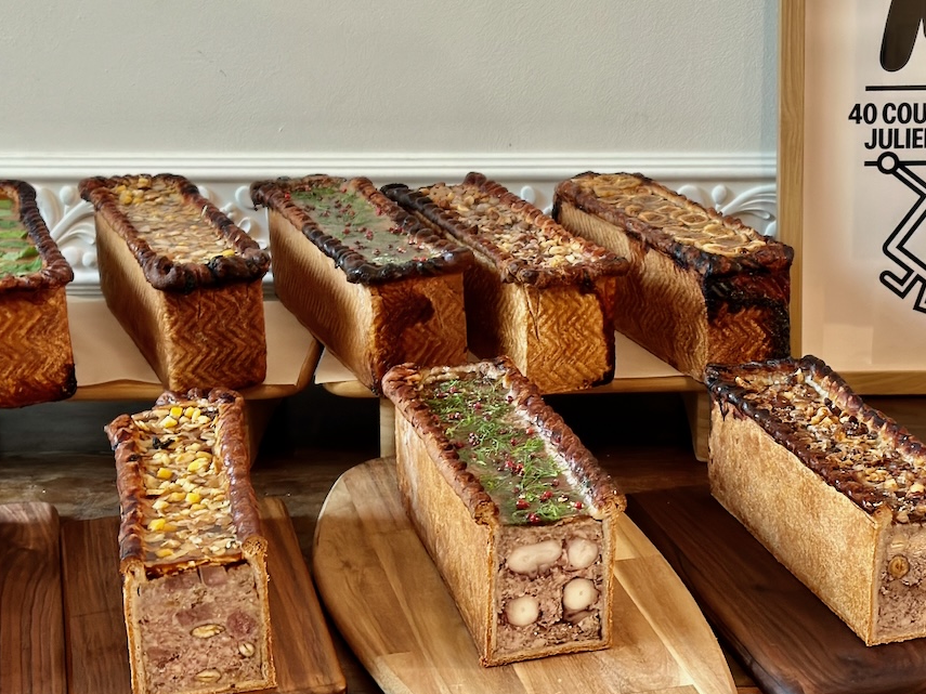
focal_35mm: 73
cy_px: 337
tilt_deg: -17.9
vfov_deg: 20.2
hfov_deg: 26.5
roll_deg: +0.0
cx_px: 642
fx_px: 1953
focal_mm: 6.86
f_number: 1.78
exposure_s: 1/50
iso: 320
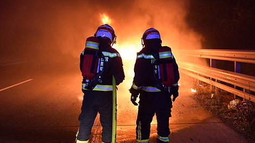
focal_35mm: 34
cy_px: 81
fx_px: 227
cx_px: 128
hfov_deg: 58.7
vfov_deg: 35.0
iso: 3200
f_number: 3.8
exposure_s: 1/30
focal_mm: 21
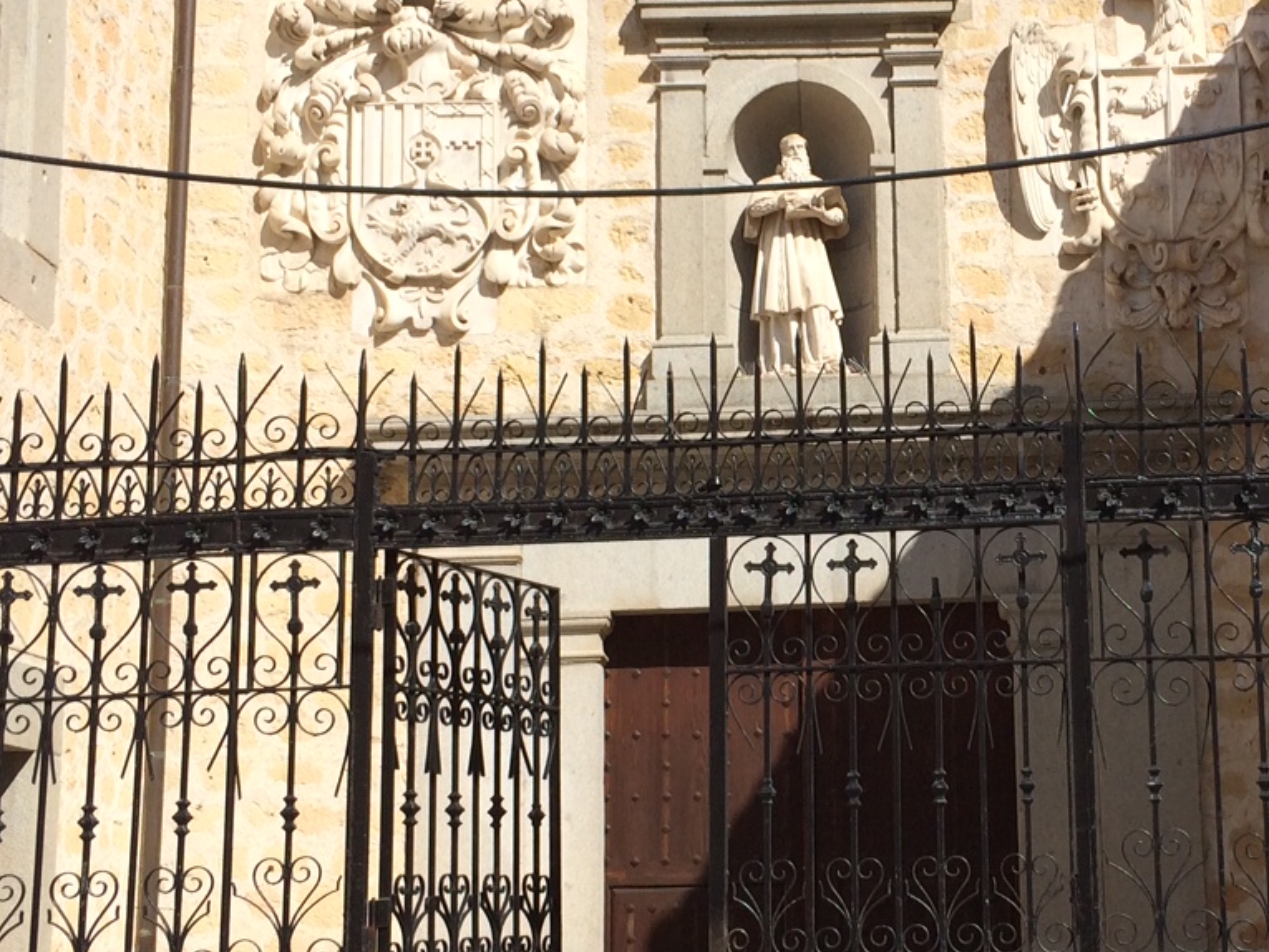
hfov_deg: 29.8
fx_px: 2347
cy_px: 458
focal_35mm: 64
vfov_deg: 22.9
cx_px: 941
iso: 40
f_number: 2.2
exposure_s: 1/2933
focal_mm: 4.12
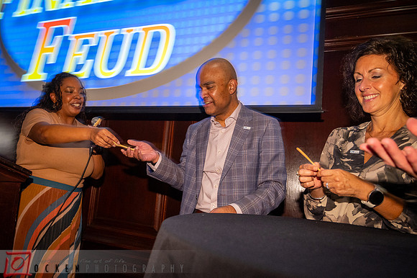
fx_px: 303
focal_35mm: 26
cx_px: 193
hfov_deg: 69.0
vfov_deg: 49.2
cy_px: 147
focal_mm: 24
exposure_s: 1/80
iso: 2500
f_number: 4
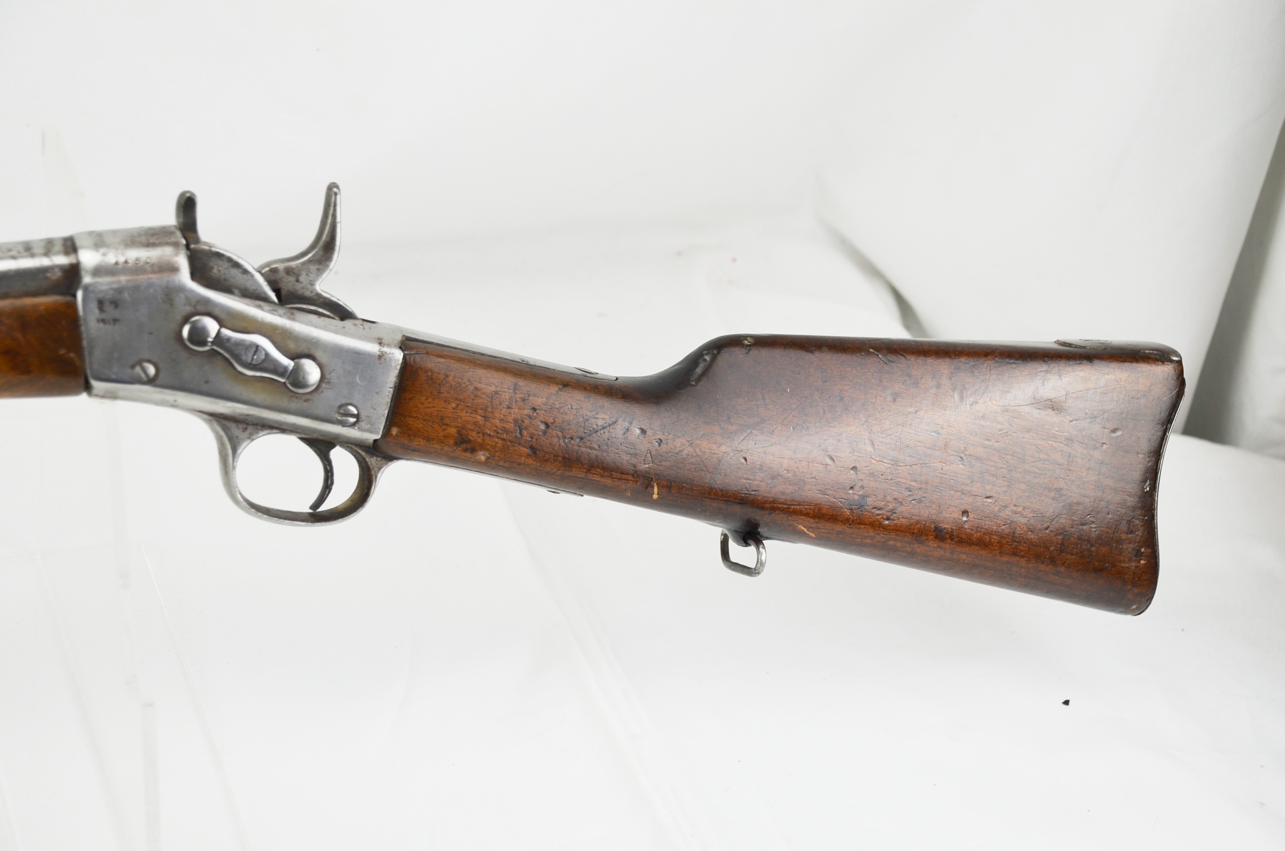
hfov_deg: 27.0
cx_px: 642
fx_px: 2672
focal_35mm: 75
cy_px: 426
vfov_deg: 18.1
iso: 250
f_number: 5.6
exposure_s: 1/125
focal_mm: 50
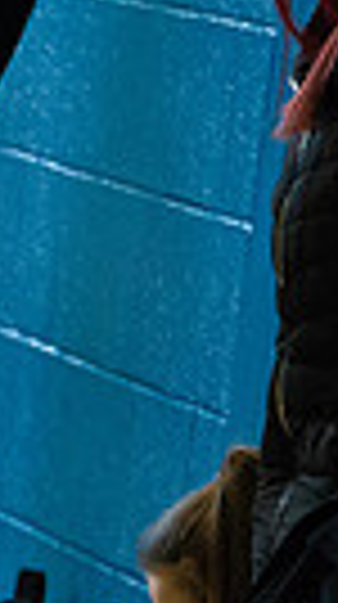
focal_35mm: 884
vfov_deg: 2.4
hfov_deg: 1.4
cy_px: 554
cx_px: -946
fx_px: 14138
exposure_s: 1/320
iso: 8000
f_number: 5.6
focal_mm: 195
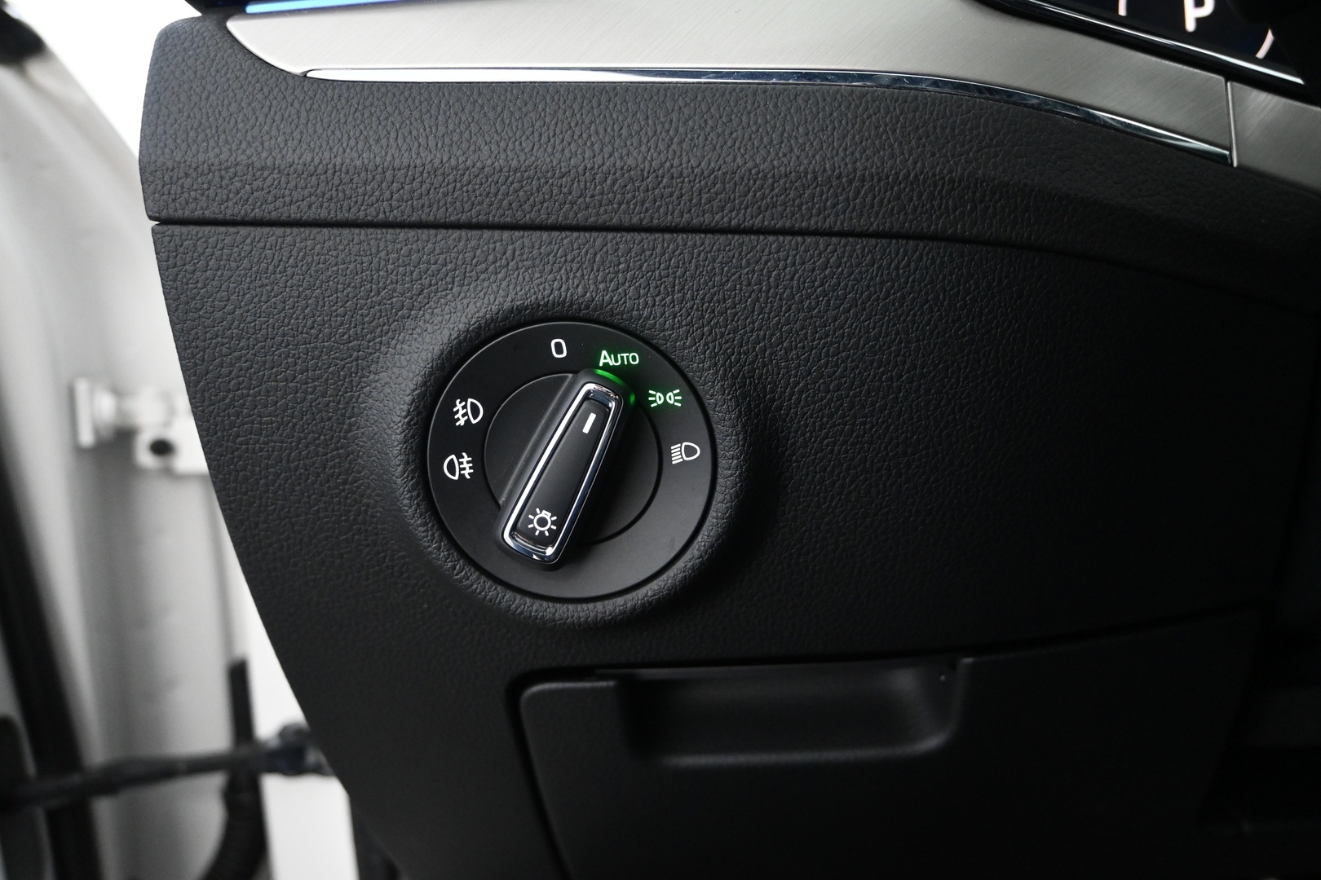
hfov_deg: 64.6
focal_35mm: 28
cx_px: 660
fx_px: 1046
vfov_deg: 45.7
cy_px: 440
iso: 2500
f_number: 3.8
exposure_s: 1/25
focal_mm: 19
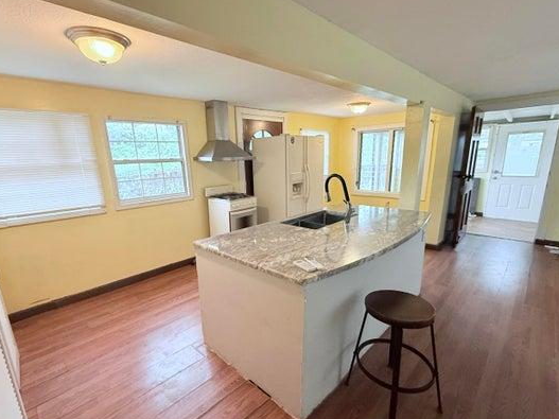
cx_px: 266
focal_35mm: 17
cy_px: 227
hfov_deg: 91.0
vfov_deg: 74.6
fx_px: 274
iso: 500
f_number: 2.2
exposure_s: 1/60
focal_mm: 2.22
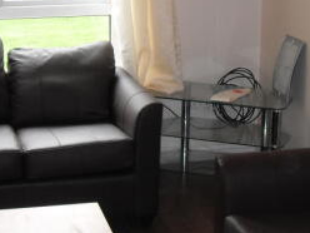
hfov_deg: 22.4
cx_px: 217
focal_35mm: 87
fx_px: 779
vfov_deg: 17.0
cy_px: 120
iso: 100
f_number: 2.8
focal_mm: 6.3
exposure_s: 1/45
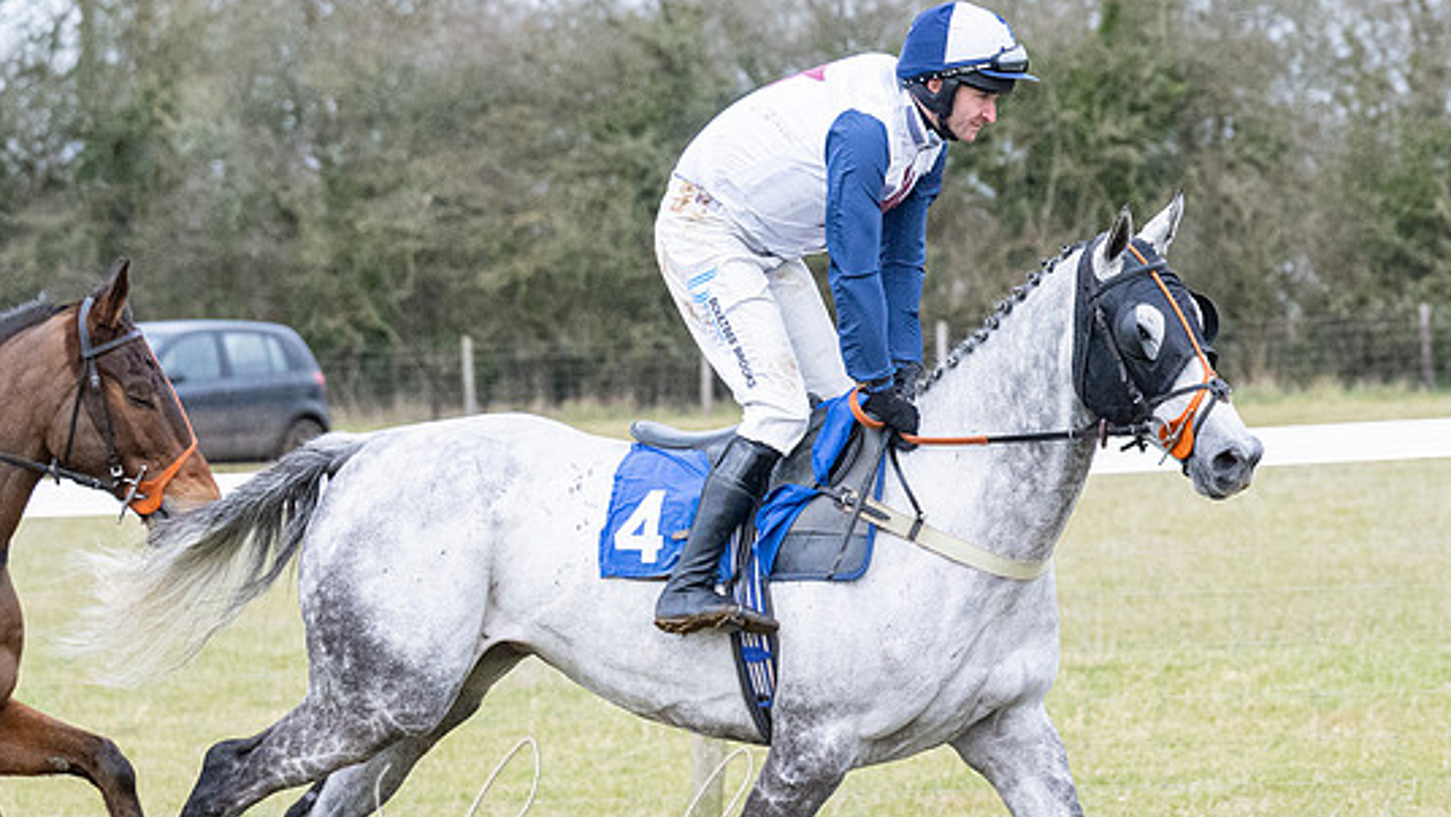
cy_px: 766
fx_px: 10007
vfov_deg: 4.7
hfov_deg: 8.3
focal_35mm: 260
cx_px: 1082
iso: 1600
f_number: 4
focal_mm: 101
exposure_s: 1/1000
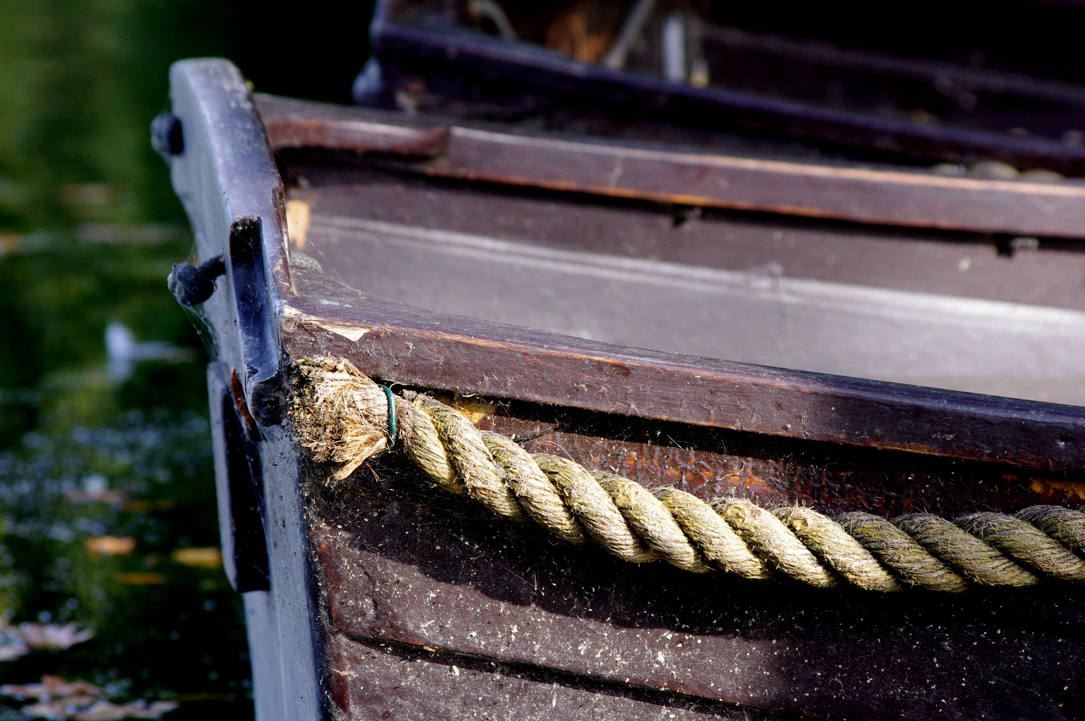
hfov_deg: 9.2
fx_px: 6773
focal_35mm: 225
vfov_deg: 6.1
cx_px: 542
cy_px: 360
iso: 800
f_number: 8
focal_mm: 150
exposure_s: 1/320
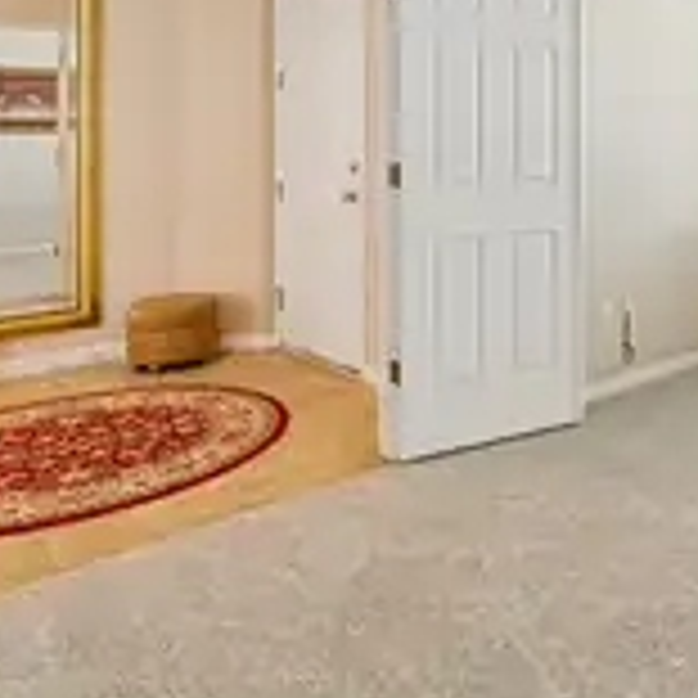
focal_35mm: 35
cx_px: 653
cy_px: 137
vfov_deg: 44.8
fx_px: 798
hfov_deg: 42.5
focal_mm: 16
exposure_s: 1/125
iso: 1600
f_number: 2.8
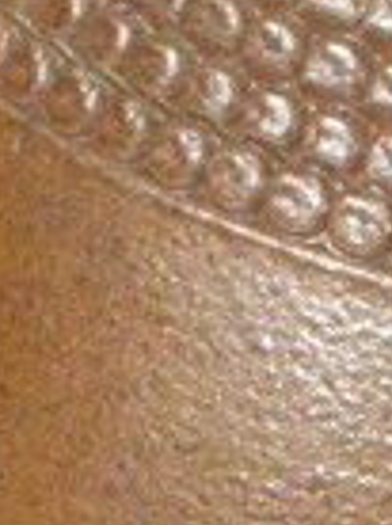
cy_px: 681
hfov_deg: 2.9
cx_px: 685
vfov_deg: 3.8
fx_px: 7815
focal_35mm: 516
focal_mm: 18.2
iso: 2000
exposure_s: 1/80
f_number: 5.3
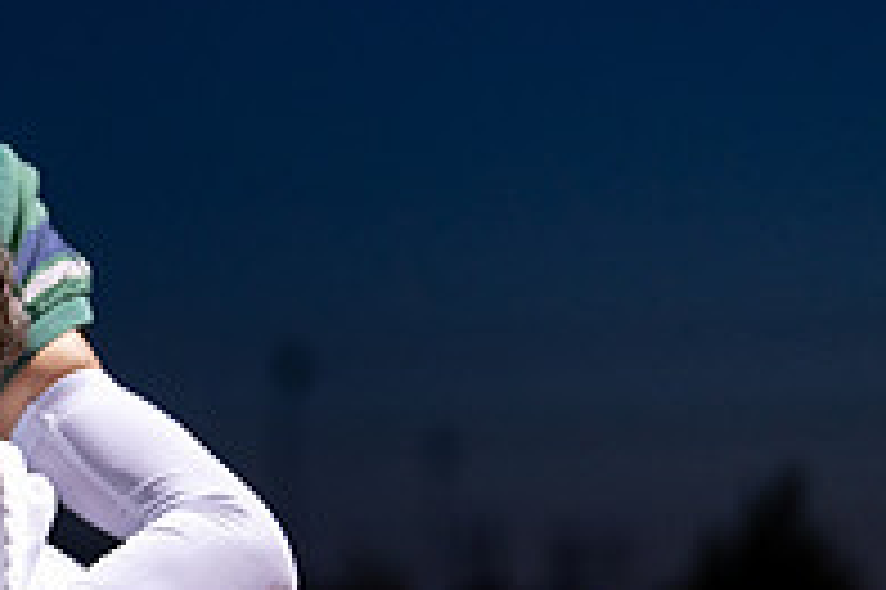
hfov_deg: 13.2
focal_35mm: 149
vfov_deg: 9.2
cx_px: -310
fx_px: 3664
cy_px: 520
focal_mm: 50
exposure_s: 1/320
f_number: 1.2
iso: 640
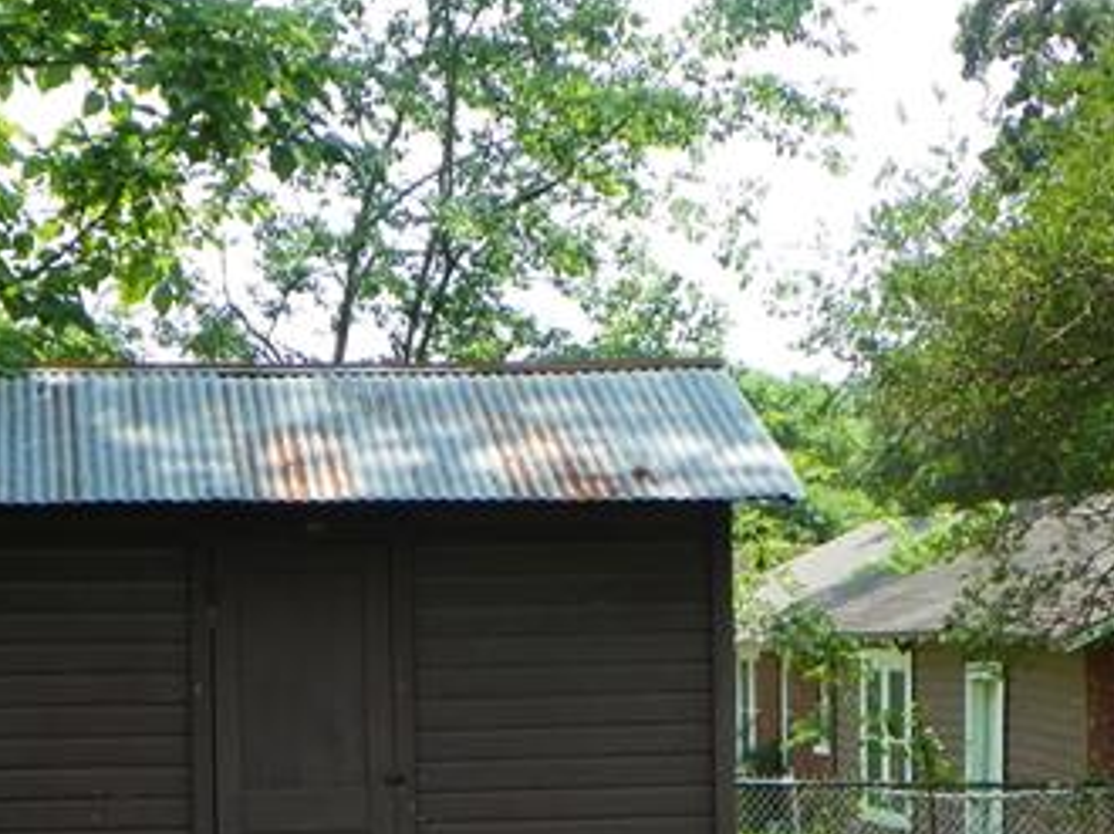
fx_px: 3248
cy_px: 682
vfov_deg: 14.5
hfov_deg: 19.4
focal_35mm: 101
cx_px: 415
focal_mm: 9.2
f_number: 4
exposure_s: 1/200
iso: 64
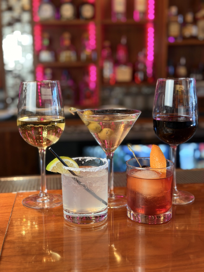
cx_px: 102
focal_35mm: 48
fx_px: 377
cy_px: 136
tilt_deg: -9.0
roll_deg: +0.6
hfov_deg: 30.3
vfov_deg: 39.7
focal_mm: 6.76
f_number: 1.78
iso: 200
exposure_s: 1/40
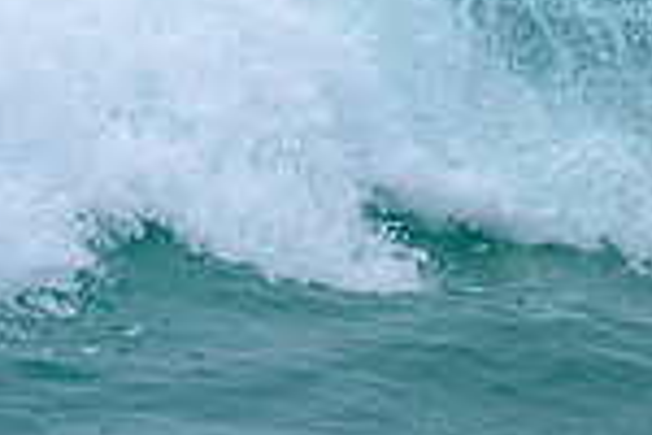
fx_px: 39316
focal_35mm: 2171
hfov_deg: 0.9
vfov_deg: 0.6
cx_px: -552
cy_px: 146
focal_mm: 560
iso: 360
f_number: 8
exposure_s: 1/2000
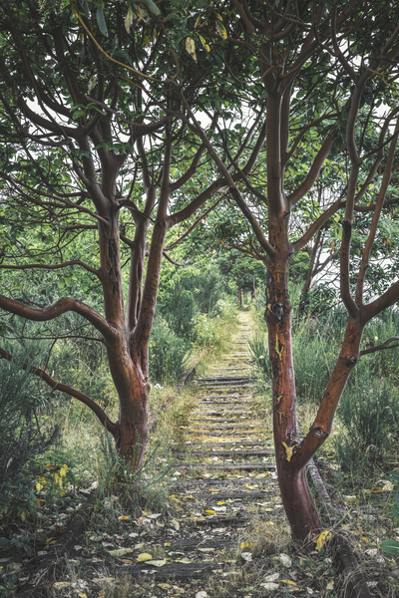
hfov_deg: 27.0
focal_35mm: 50
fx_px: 831
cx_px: 200
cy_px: 299
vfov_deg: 39.6
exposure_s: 1/6
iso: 64
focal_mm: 50
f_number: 11
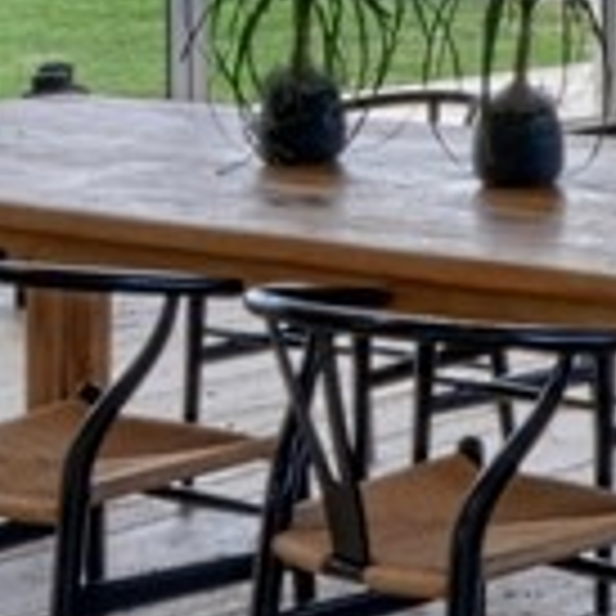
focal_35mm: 152
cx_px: 1070
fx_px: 3060
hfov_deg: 10.8
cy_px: -279
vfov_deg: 11.1
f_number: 22
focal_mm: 16
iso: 200
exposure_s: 5
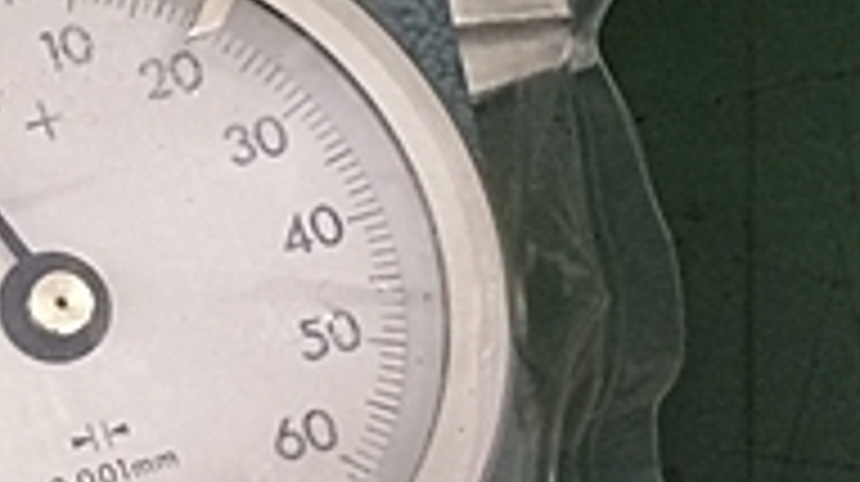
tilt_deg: -76.7
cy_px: 176
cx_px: -576
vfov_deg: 11.4
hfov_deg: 17.3
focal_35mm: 106
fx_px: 2415
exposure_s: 1/30
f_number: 2.2
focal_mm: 4.15
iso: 80
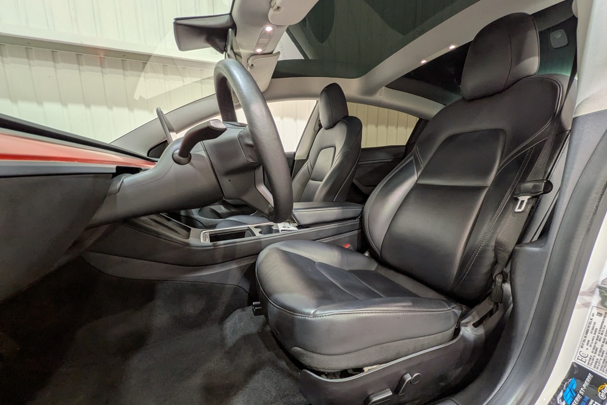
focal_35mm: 15
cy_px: 220
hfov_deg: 100.4
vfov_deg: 77.2
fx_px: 253
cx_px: 300
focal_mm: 1.83
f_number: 2.2
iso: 63
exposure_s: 1/30
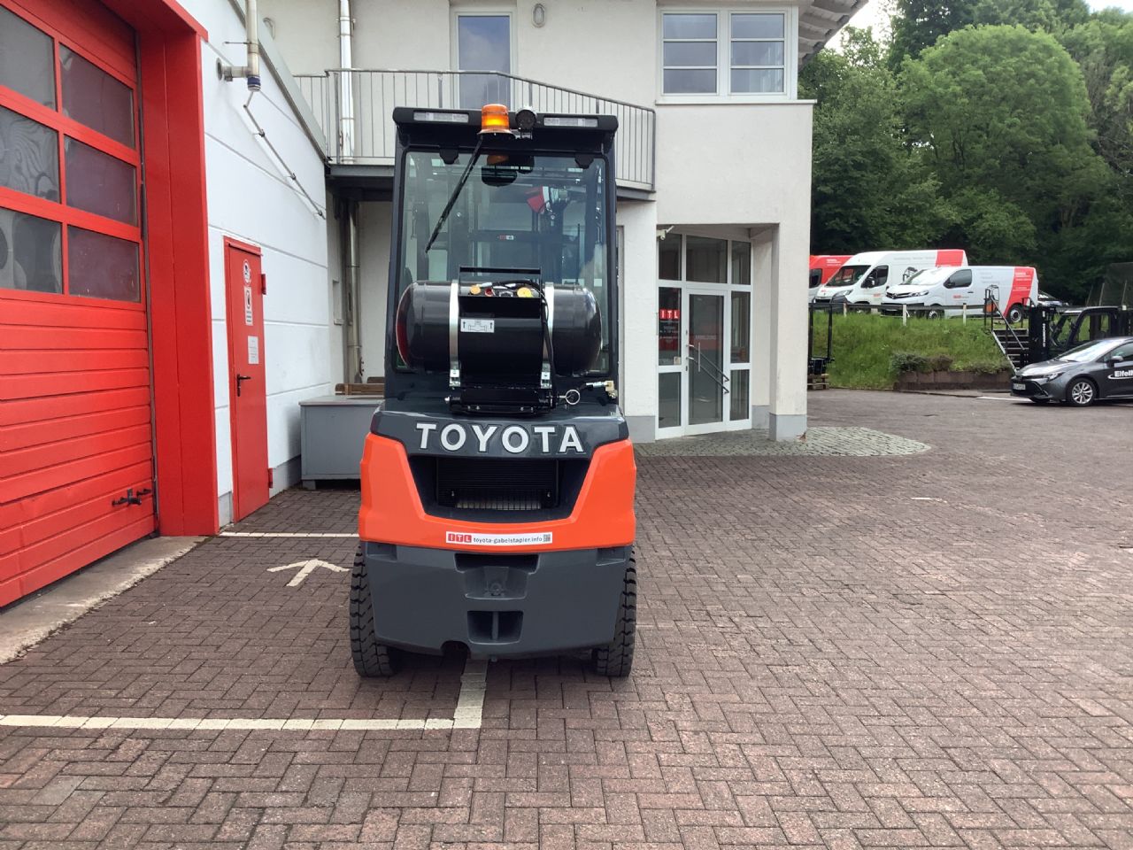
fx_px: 1015
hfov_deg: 58.4
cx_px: 566
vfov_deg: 45.4
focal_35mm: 31
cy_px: 425
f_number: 2.4
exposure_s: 1/367
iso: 25
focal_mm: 3.3
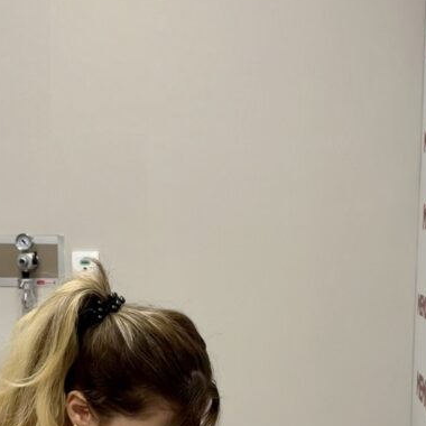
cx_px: 207
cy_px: 351
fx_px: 863
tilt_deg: -2.8
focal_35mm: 62
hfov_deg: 27.7
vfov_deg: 27.1
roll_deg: -1.3
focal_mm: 5.96
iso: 125
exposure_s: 1/100
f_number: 1.6
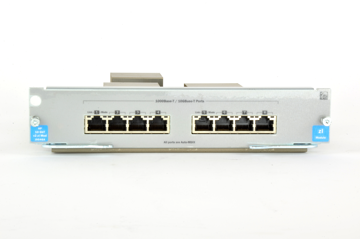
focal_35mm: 138
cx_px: 180
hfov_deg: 14.9
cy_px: 120
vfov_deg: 9.9
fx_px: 1377
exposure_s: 1.6
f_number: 32
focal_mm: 92
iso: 100
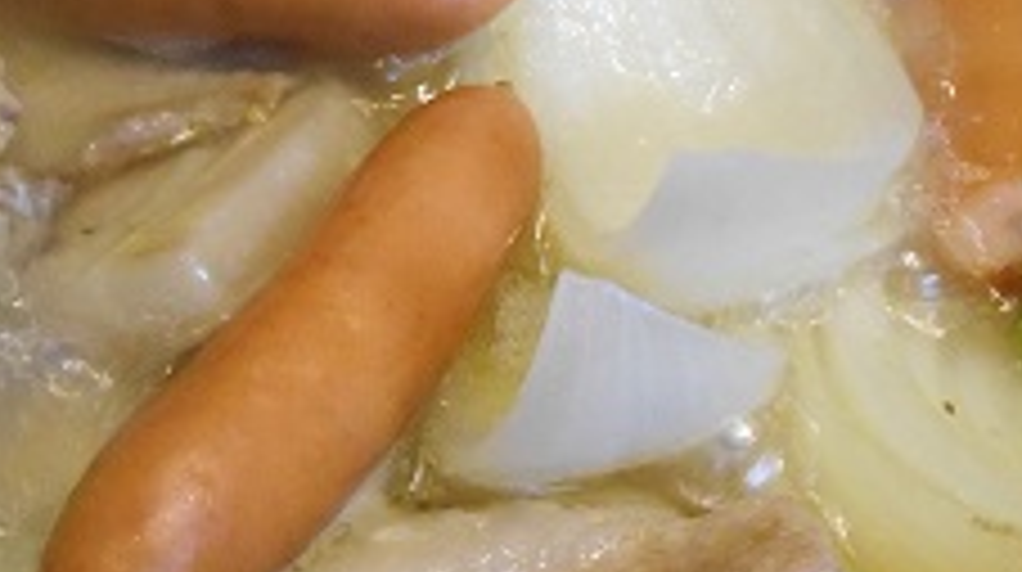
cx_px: 531
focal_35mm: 80
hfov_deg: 26.6
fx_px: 2165
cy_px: 324
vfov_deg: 15.0
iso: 800
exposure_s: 1/15
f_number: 3.4
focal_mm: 4.7
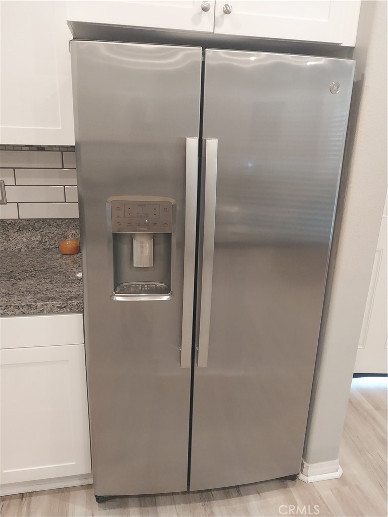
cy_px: 258
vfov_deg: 67.3
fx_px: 389
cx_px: 194
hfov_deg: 53.1
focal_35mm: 26
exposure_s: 1/40
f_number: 1.8
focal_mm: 4
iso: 250
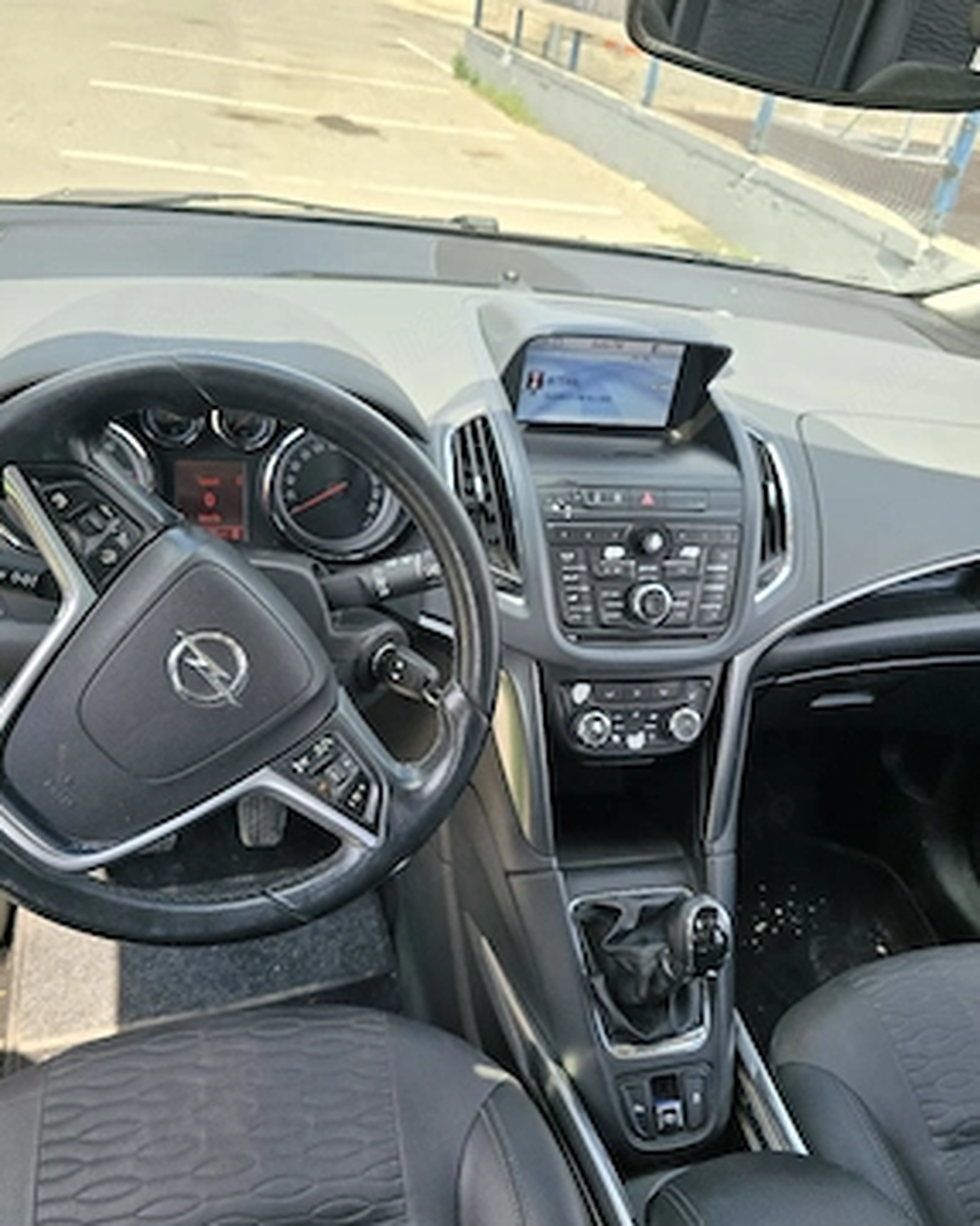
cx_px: 488
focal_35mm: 25
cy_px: 649
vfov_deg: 68.1
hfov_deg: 56.8
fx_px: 907
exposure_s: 1/182
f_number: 1.7
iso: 16
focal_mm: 6.3
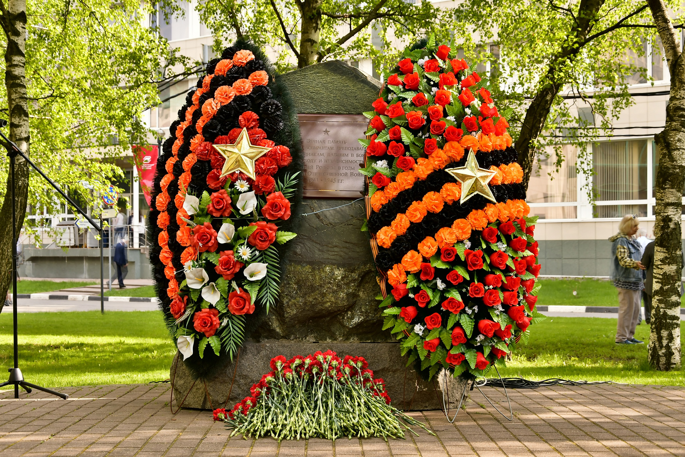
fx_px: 1199
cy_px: 228
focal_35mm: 63
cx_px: 342
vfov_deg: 21.6
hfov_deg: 31.9
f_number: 7.1
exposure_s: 1/160
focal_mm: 42
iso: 200
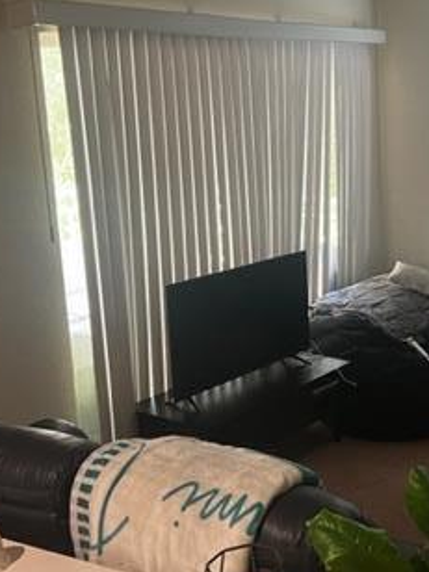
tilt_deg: -12.8
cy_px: 264
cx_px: 418
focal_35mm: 54
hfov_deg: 25.8
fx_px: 892
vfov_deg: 35.5
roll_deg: +1.1
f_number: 1.5
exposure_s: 1/60
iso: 250
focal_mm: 5.7
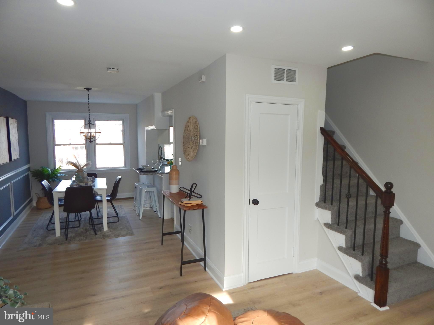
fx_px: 276
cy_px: 162
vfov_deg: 61.1
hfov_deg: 76.4
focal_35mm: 22
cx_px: 217
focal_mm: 4
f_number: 3
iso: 125
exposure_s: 1/125
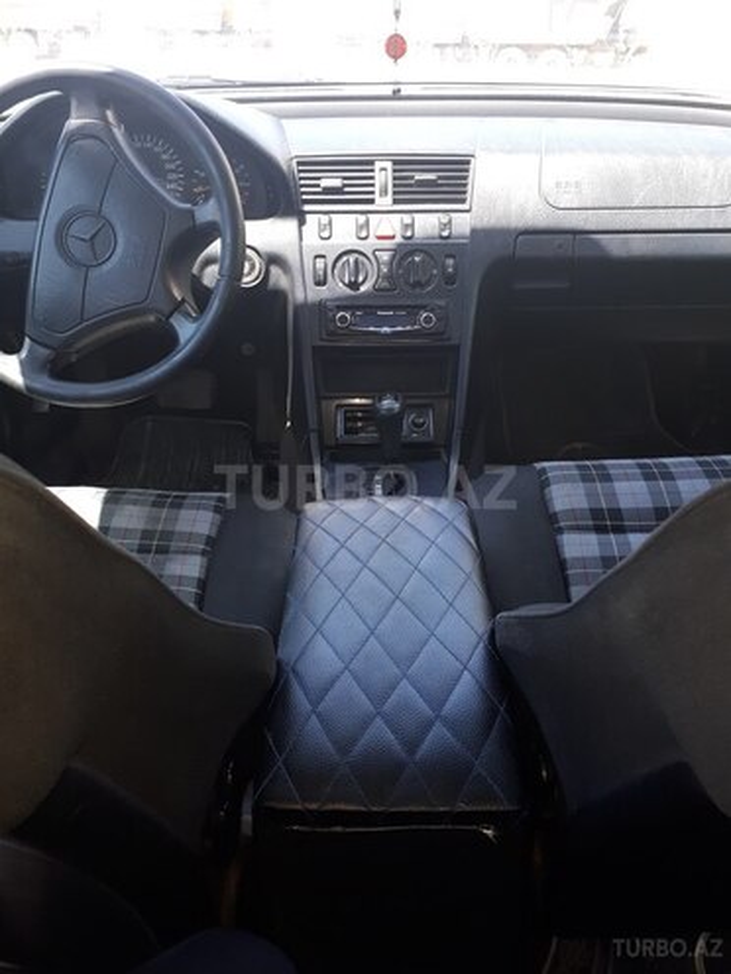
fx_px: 760
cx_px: 366
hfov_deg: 51.4
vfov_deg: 65.3
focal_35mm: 27
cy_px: 487
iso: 80
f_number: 1.9
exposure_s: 1/100
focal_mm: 3.6
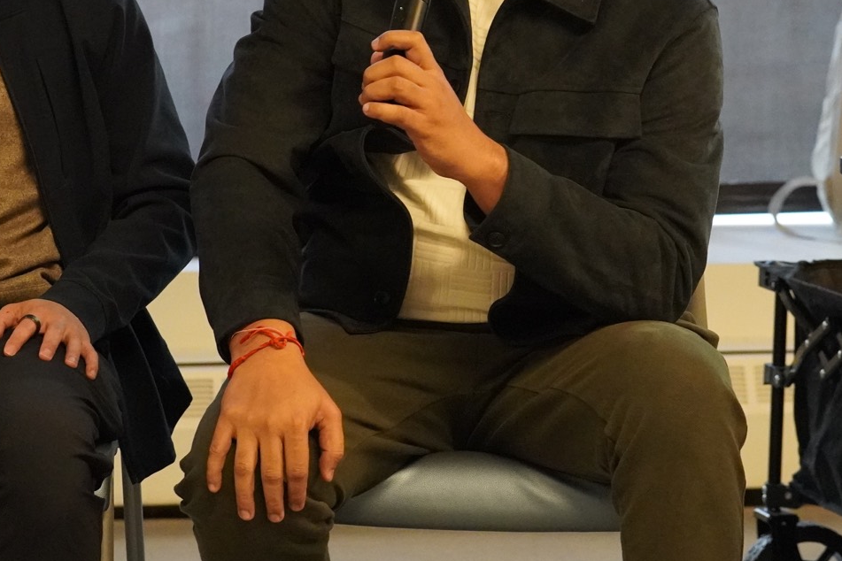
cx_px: 472
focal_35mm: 213
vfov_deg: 6.4
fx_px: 4980
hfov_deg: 9.7
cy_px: 56
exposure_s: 1/160
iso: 6400
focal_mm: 75
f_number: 3.5
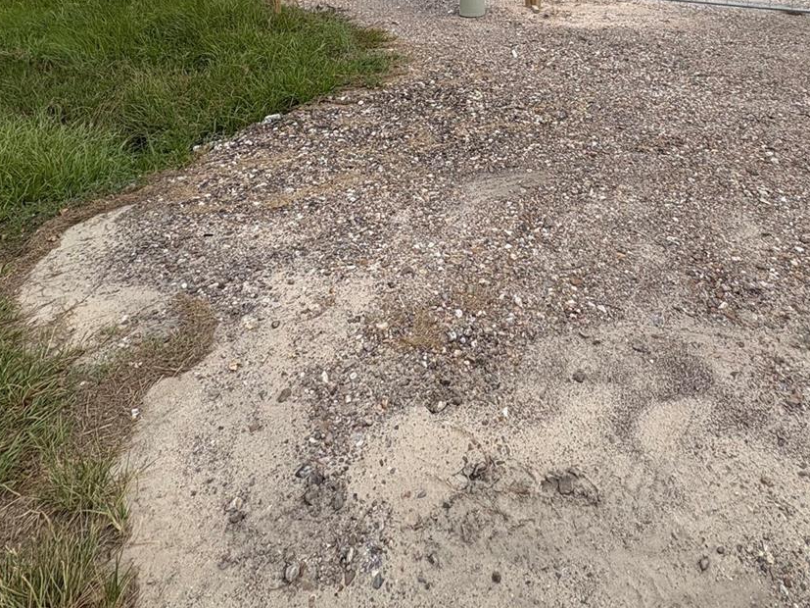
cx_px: 476
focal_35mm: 26
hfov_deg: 66.8
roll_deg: +0.9
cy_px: -50
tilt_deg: -5.1
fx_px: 608
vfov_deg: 42.5
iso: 40
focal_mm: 2.22
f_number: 2.2
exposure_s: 1/1236
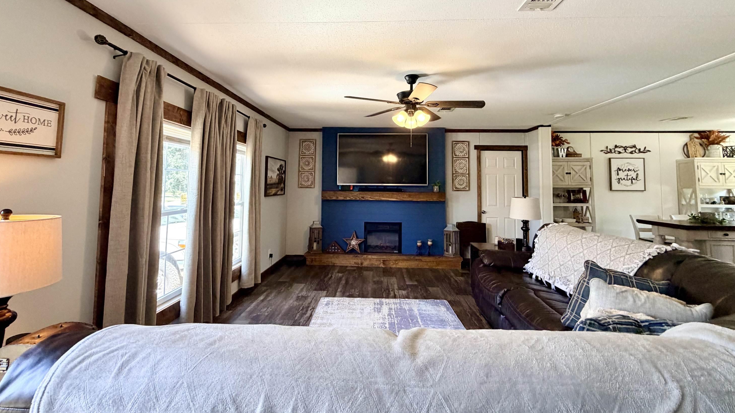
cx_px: 366
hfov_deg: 99.4
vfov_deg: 66.5
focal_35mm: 16
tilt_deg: +3.9
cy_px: 167
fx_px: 312
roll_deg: -0.8
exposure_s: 1/120
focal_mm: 2.22
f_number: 2.2
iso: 250
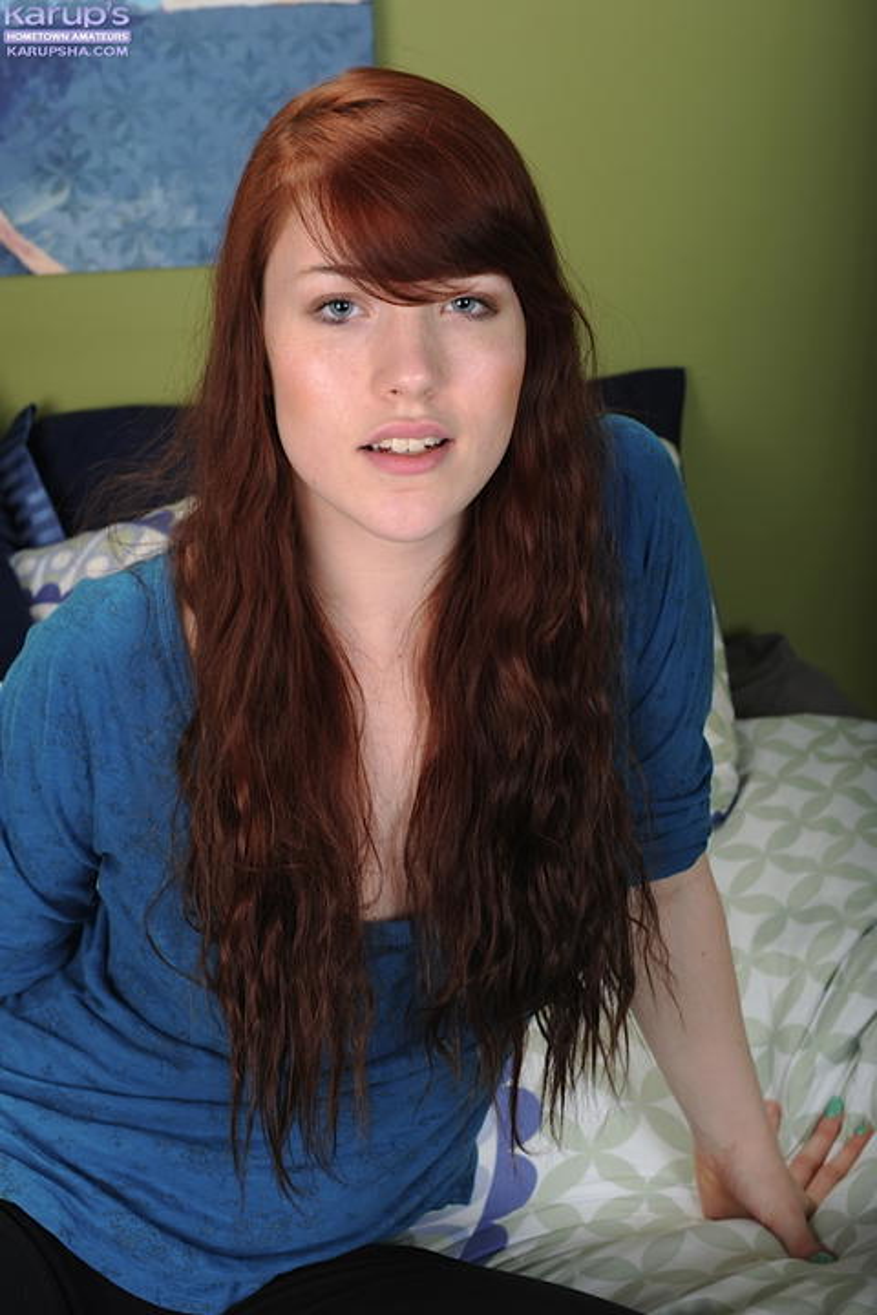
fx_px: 2558
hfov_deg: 19.5
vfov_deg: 28.8
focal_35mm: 70
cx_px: 438
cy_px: 658
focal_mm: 70
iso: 100
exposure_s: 1/250
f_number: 10
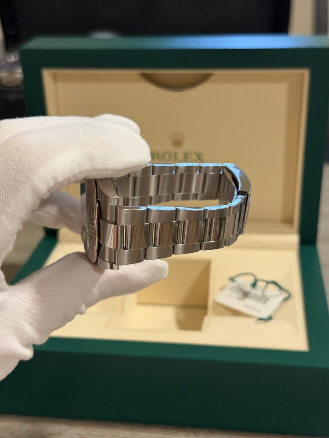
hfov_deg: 30.3
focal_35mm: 48
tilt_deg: -27.0
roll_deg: +1.9
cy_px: 219
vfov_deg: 39.7
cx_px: 164
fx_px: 608
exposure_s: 1/40
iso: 250
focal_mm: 6.76
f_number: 1.78
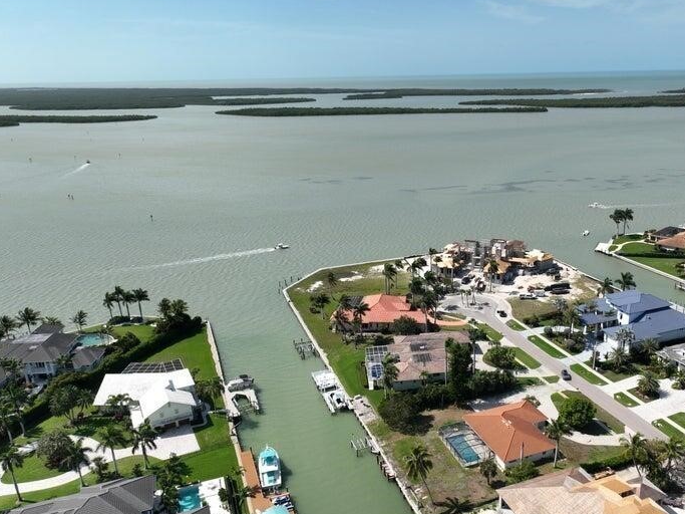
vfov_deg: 46.6
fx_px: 594
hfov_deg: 59.5
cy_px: 296
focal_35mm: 30
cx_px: 406
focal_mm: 12.29
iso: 100
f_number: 2.8
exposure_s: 1/2000
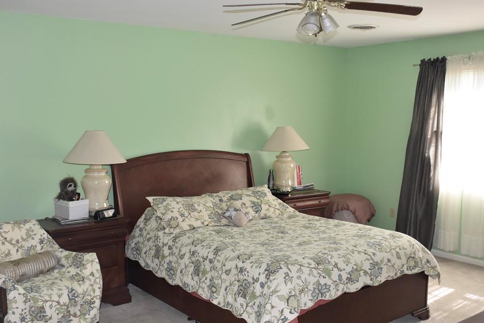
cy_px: 181
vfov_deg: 33.3
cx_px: 230
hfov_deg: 48.4
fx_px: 538
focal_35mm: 40
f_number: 5
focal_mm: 22
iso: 800
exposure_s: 1/100
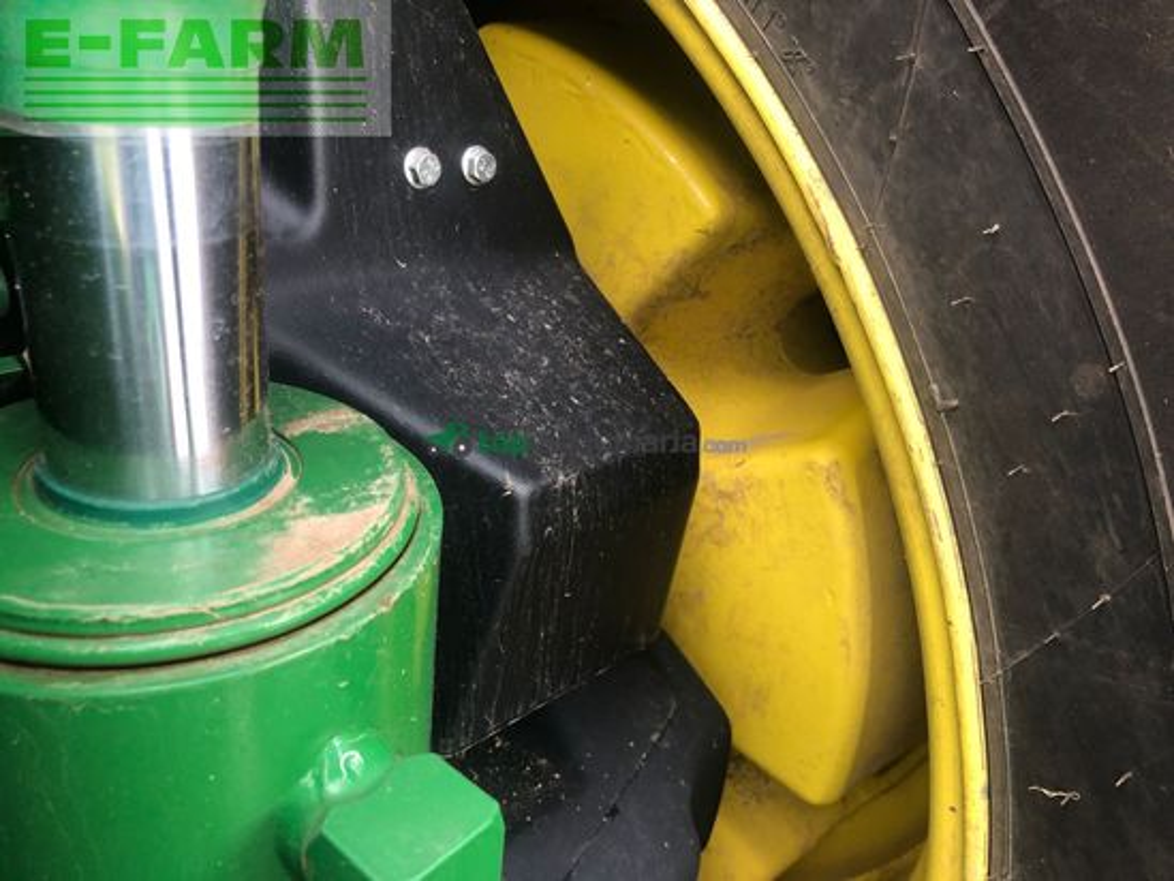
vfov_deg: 49.8
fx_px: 950
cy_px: 440
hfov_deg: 63.4
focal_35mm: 28
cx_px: 587
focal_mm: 3.99
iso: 25
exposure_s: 1/30
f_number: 1.8
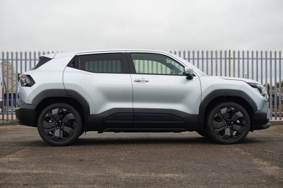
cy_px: 94
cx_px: 142
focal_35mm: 64
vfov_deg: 21.1
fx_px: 507
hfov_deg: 31.2
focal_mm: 43
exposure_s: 1/90
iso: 200
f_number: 5.6
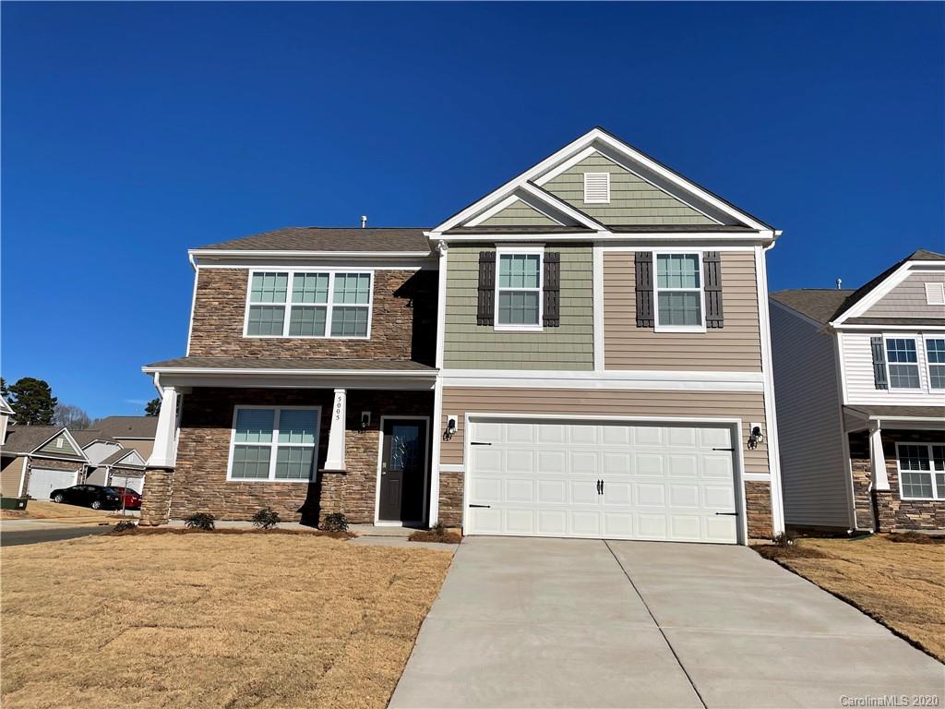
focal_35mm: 26
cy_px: 354
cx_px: 472
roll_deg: -2.2
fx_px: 710
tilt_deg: +12.4
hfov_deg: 67.3
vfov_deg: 53.1
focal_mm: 4.2
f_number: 1.6
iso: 32
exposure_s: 1/9804
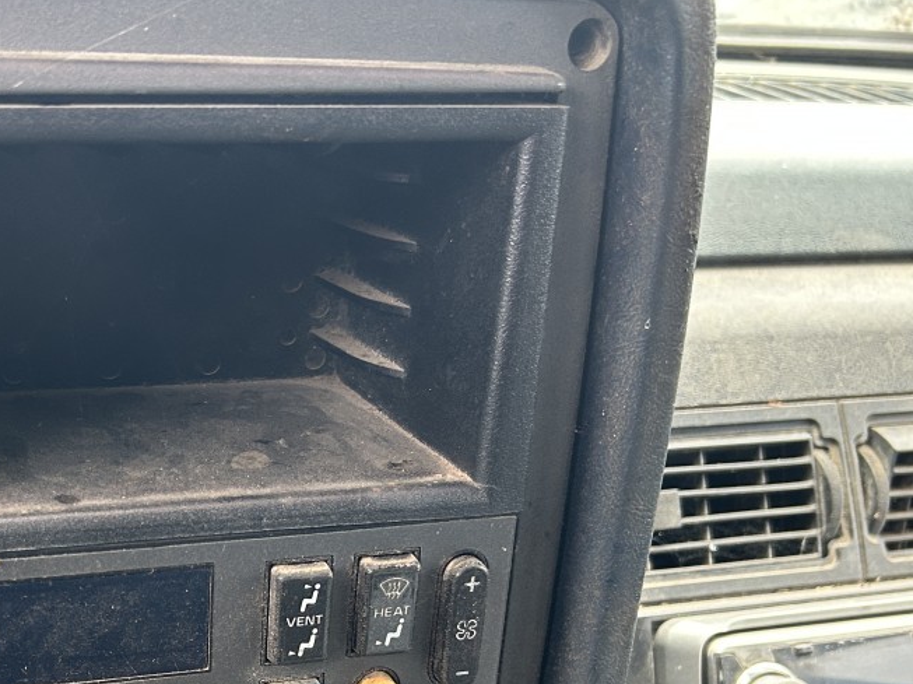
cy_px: 622
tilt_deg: -29.2
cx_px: 186
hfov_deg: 36.3
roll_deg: -1.8
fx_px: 1344
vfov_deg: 27.5
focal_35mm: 51
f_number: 1.5
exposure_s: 1/60
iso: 160
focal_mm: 5.7
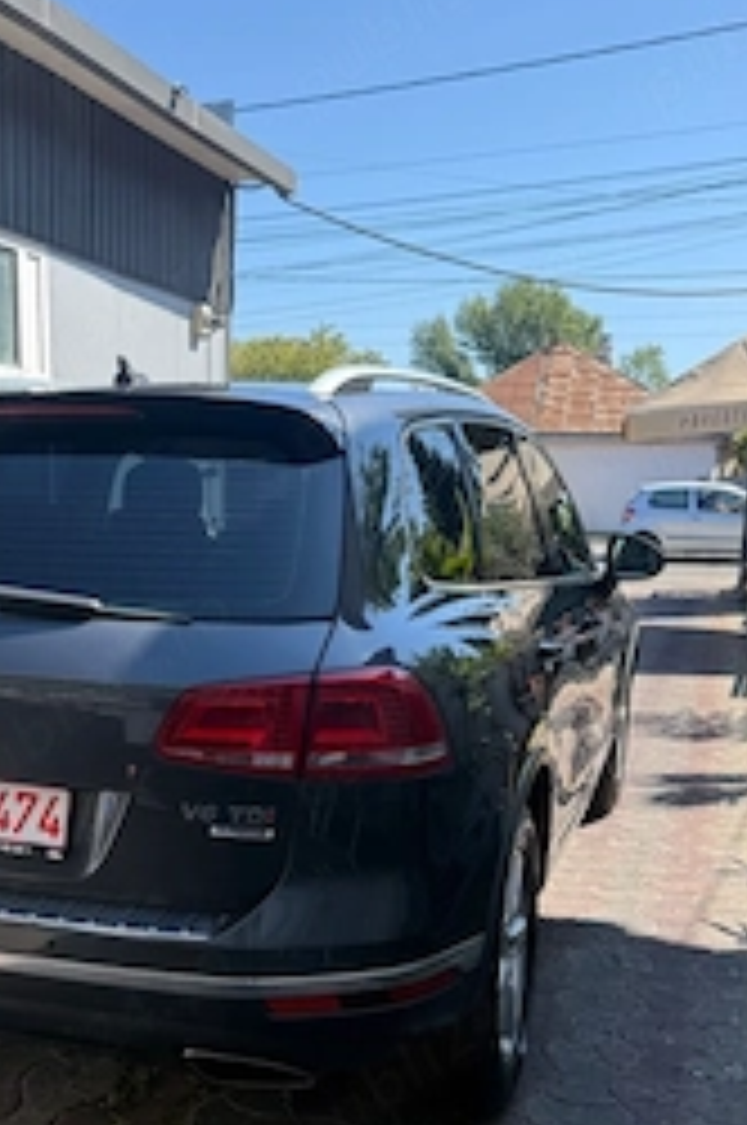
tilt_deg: -11.8
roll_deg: -1.1
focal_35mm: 40
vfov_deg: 47.7
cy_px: 756
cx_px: 176
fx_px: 1248
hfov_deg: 32.6
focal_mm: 6.76
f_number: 1.78
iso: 100
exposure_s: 1/1770
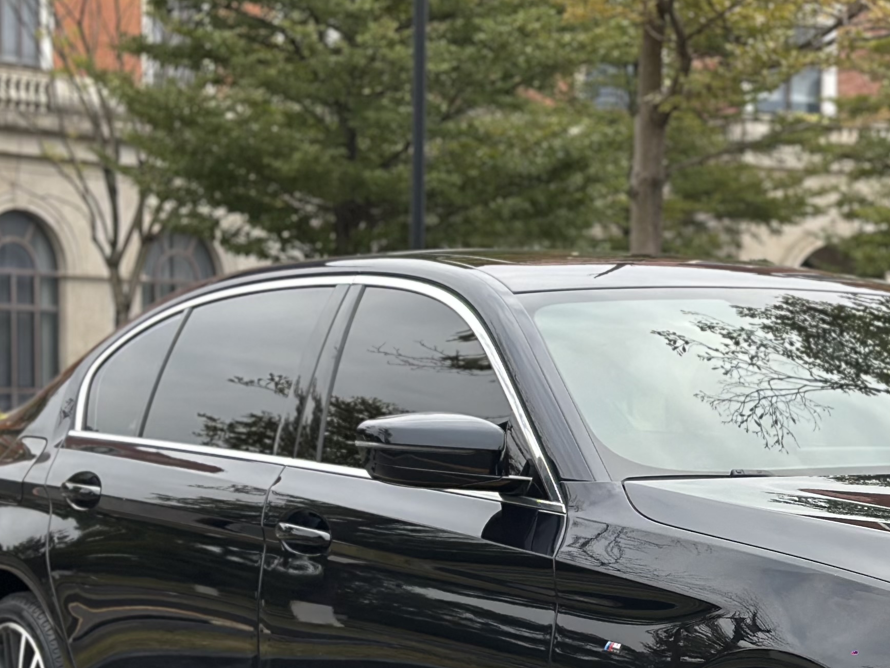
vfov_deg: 13.2
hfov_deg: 17.3
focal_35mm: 112
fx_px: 2880
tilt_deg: -1.2
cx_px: 840
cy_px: 472
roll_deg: -0.8
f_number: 1.78
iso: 80
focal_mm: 6.86
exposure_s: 1/935
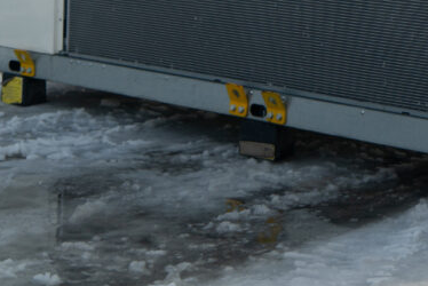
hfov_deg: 18.5
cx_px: 530
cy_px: -91
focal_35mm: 104
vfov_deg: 12.7
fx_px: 1237
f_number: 5
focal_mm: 38
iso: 250
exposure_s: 1/250
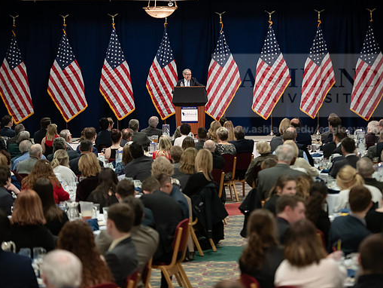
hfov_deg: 15.5
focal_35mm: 127
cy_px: 145
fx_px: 1405
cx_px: 189
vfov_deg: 11.7
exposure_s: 1/200
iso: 2000
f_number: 3.2
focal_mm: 116
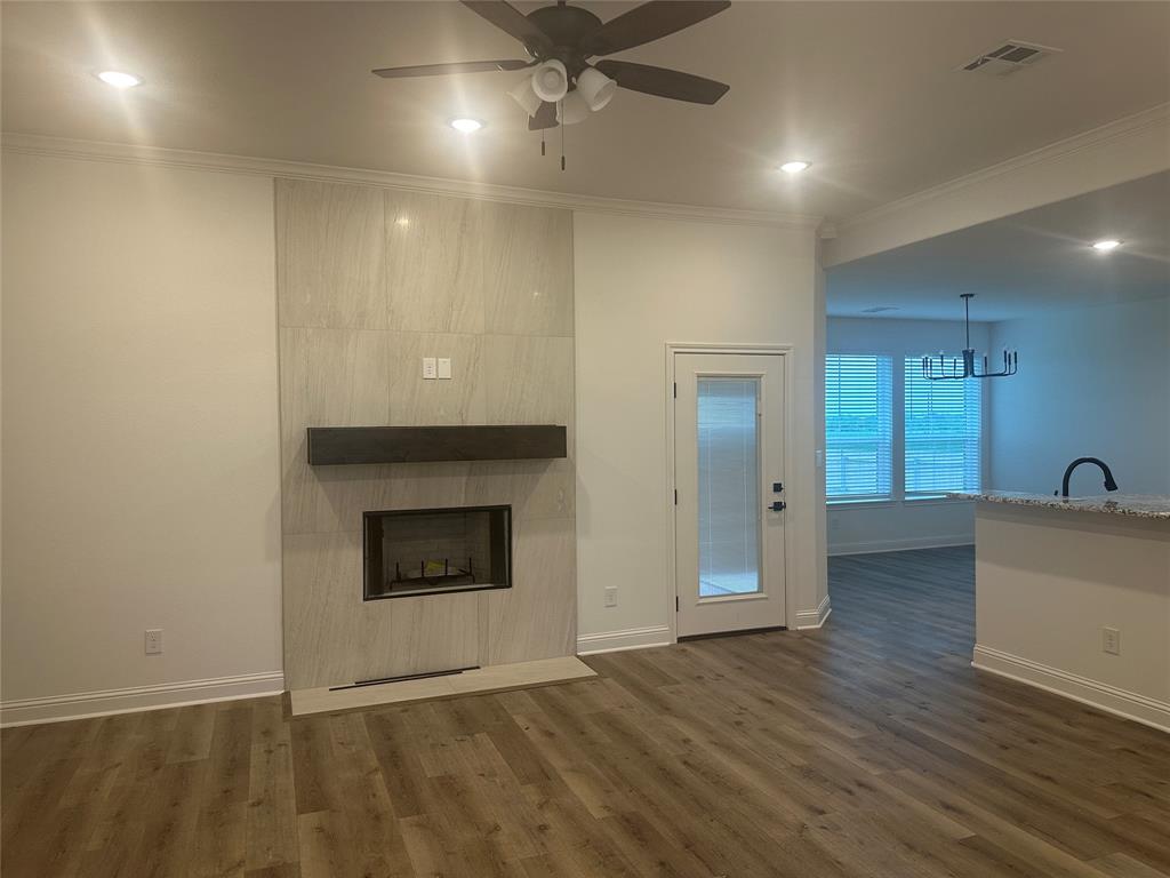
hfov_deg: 71.6
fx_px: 811
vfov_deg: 56.8
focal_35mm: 24
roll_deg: +0.6
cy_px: 439
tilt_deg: -1.2
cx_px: 585
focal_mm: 6.86
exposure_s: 1/120
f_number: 1.78
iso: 200
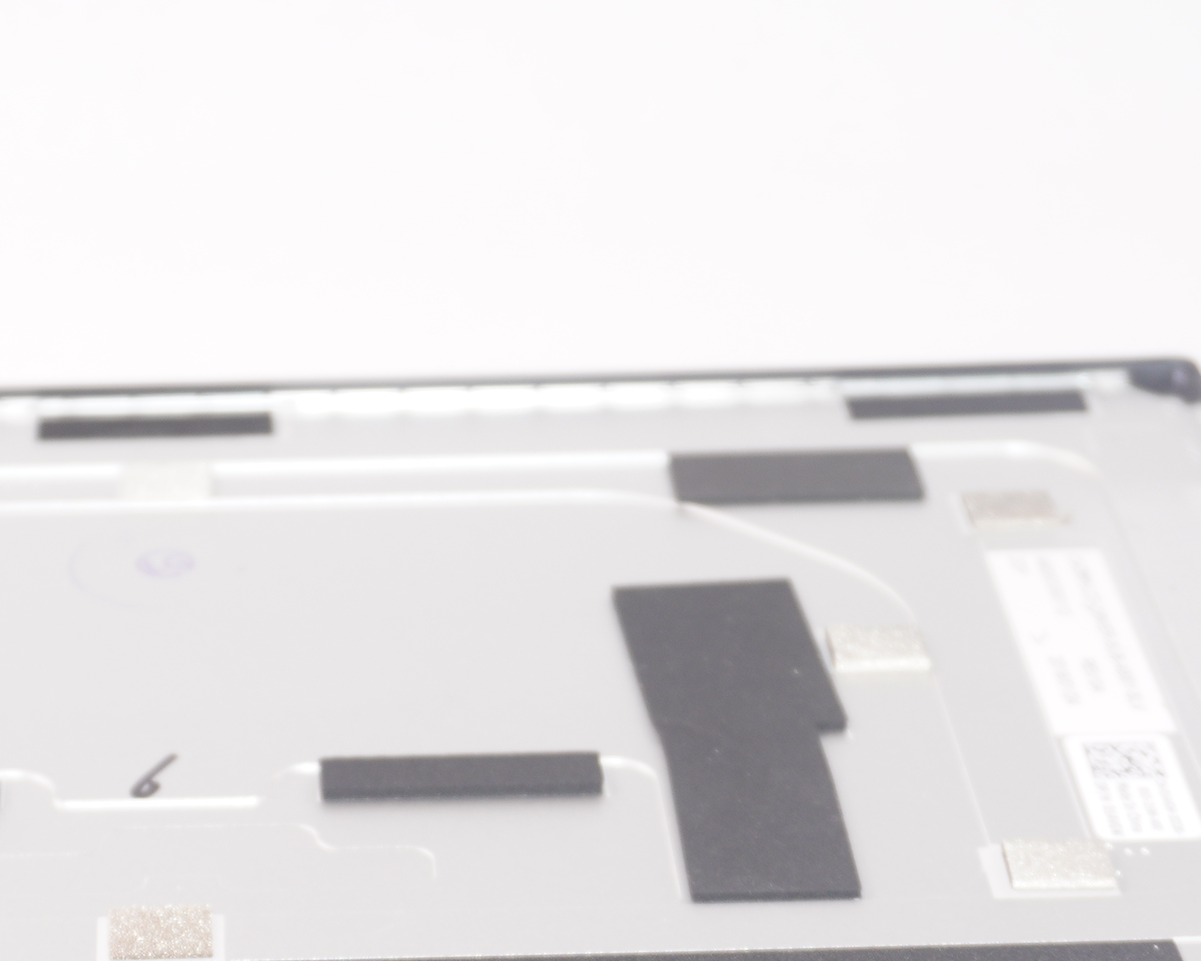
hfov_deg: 17.4
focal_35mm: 109
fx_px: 3881
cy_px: 822
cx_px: 177
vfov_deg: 14.0
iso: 125
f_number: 5.6
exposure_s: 1/60
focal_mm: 31
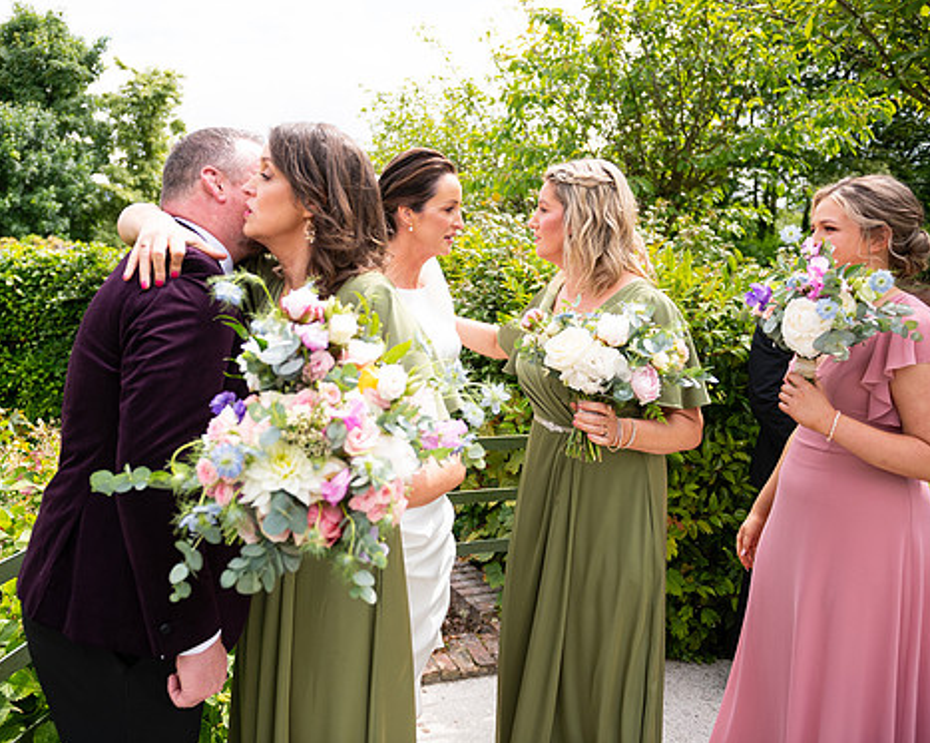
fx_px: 770
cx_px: 378
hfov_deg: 61.8
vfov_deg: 51.5
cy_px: 366
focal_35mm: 28
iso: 250
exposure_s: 1/2000
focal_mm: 24
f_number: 3.5
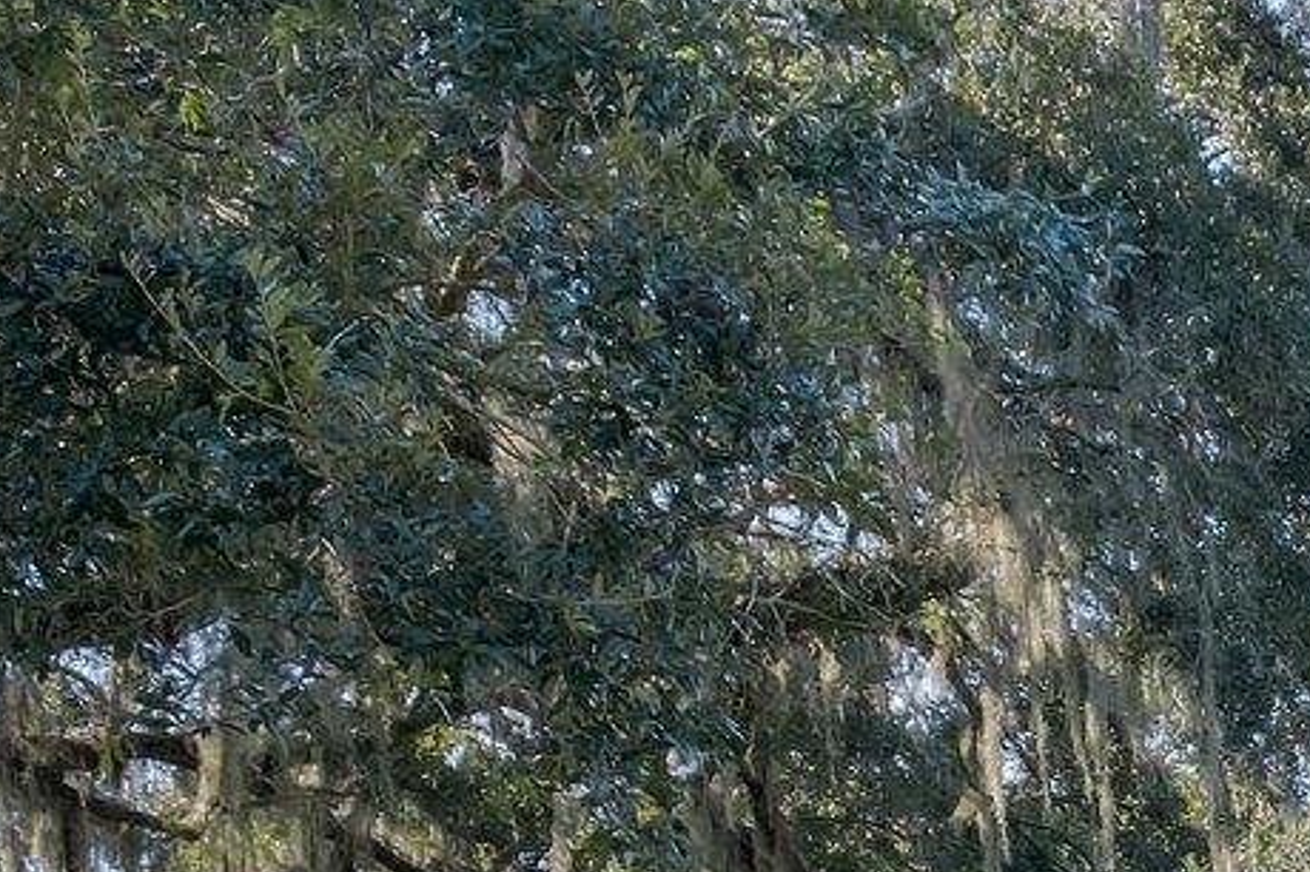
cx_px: 2537
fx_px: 3563
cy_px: 1888
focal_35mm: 98
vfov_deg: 12.0
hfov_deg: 16.4
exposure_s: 1/500
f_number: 8
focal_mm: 14.5
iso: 400
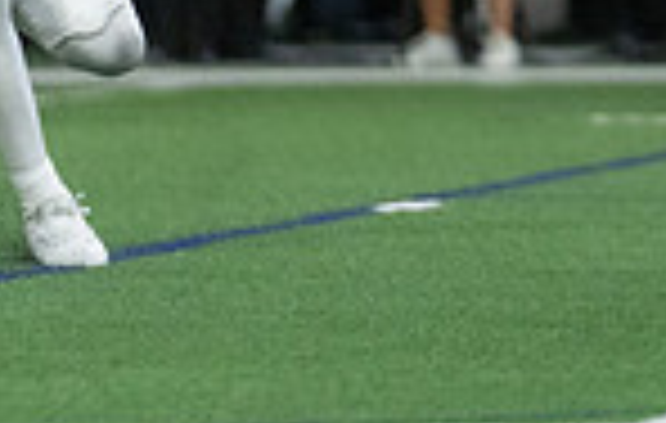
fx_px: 17158
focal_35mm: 941
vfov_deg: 1.4
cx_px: 1093
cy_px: -406
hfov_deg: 2.2
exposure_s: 1/1250
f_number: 2.8
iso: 5000
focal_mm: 200
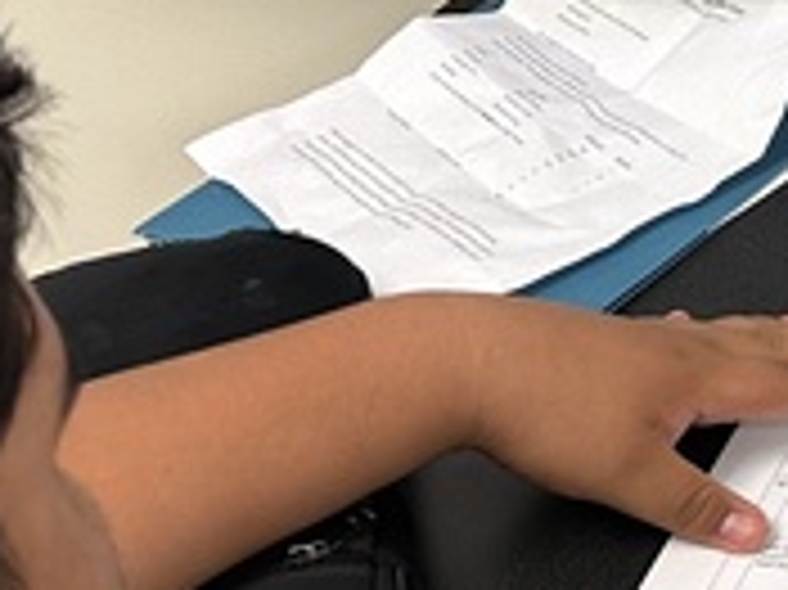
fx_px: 2502
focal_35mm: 110
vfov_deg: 13.4
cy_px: 131
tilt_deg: -35.4
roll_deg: -1.1
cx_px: 1378
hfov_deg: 15.6
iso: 160
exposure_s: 1/60
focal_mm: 6.86
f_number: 1.78
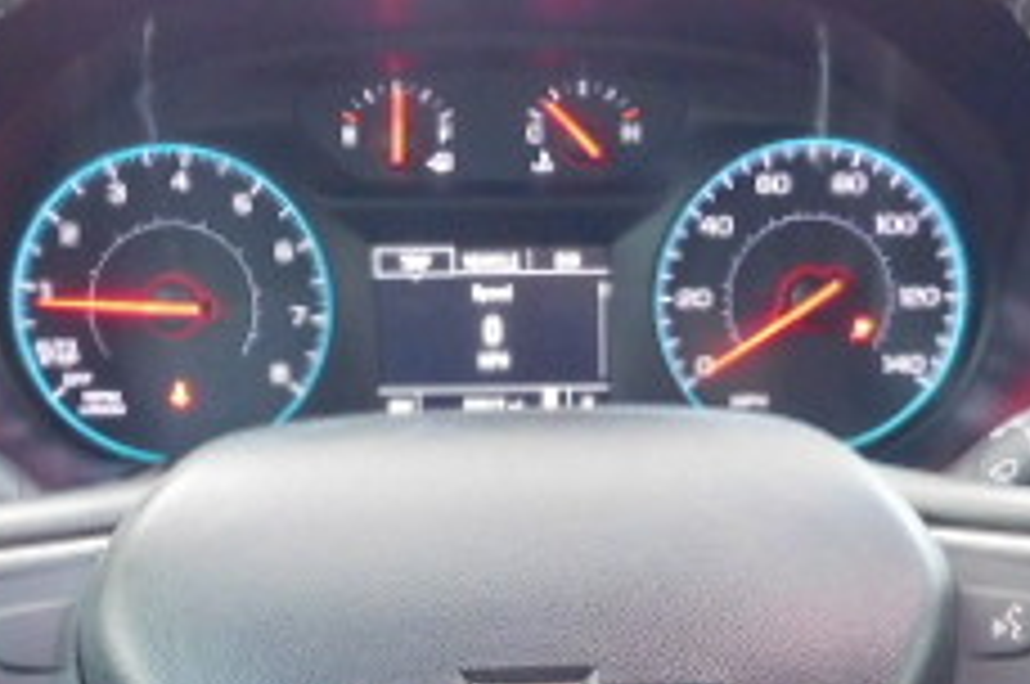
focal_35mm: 67
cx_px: 508
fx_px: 1914
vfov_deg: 19.7
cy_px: 680
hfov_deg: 30.1
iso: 400
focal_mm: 4
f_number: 3
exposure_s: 1/13
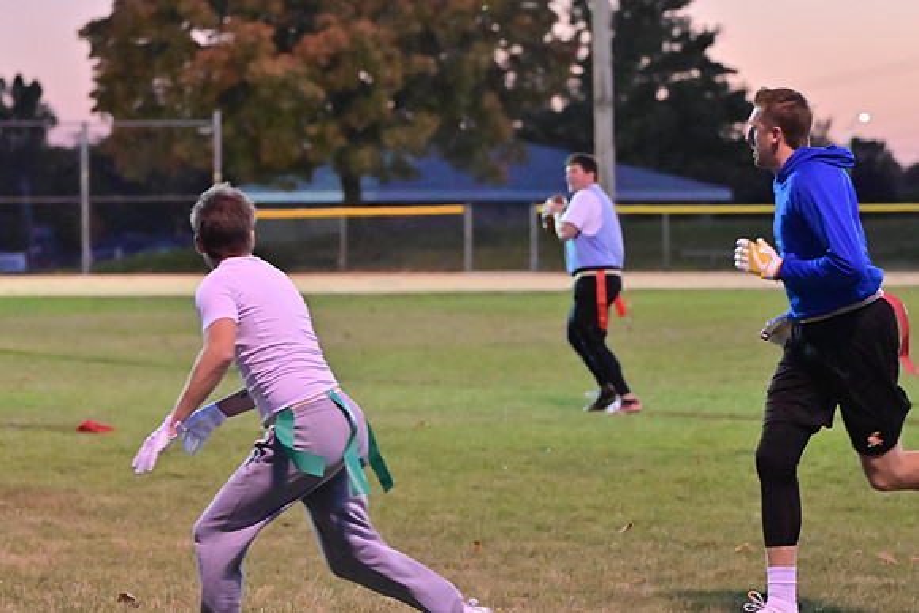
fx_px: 4009
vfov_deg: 8.7
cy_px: 306
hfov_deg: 13.1
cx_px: 460
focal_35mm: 157
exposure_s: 1/500
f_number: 4
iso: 6400
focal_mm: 105
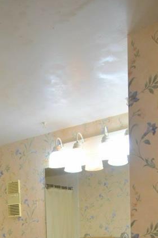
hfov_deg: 30.9
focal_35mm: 43
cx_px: 54
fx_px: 283
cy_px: 248
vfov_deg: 39.1
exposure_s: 1/100
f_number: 5
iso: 400
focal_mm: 10
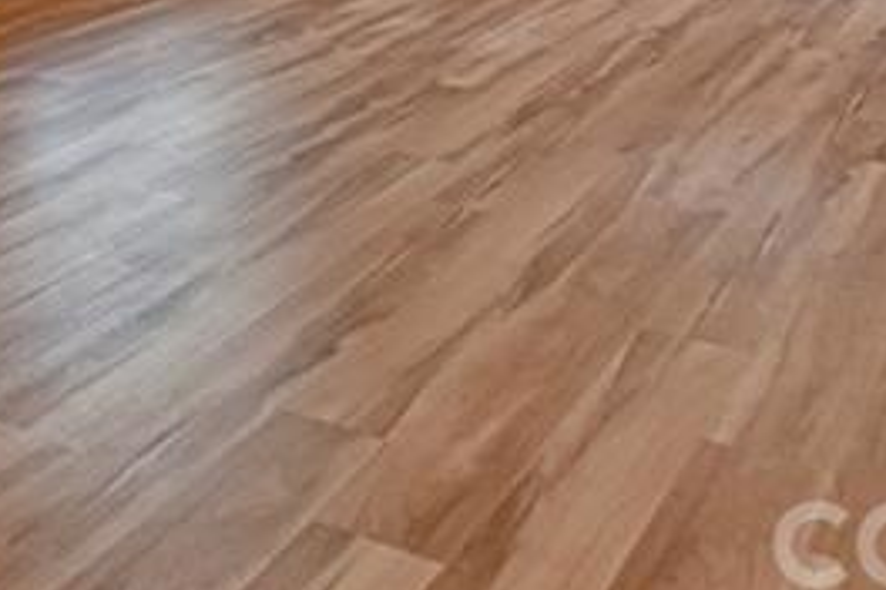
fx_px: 1526
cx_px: 60
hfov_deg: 30.7
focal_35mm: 62
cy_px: -370
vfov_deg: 18.6
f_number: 6.3
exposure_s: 1/160
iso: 1600
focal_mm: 16
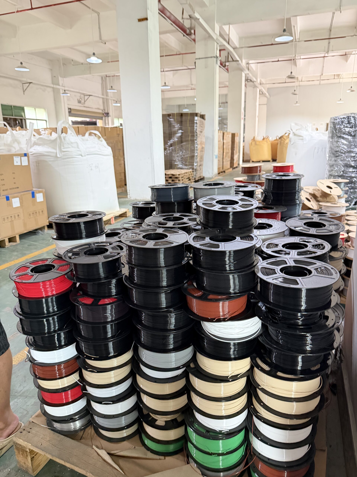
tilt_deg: -16.0
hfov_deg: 56.8
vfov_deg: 71.6
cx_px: 178
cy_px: 238
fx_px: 330
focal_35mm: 24
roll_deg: +0.5
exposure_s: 1/50
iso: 800
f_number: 1.78
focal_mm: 6.76
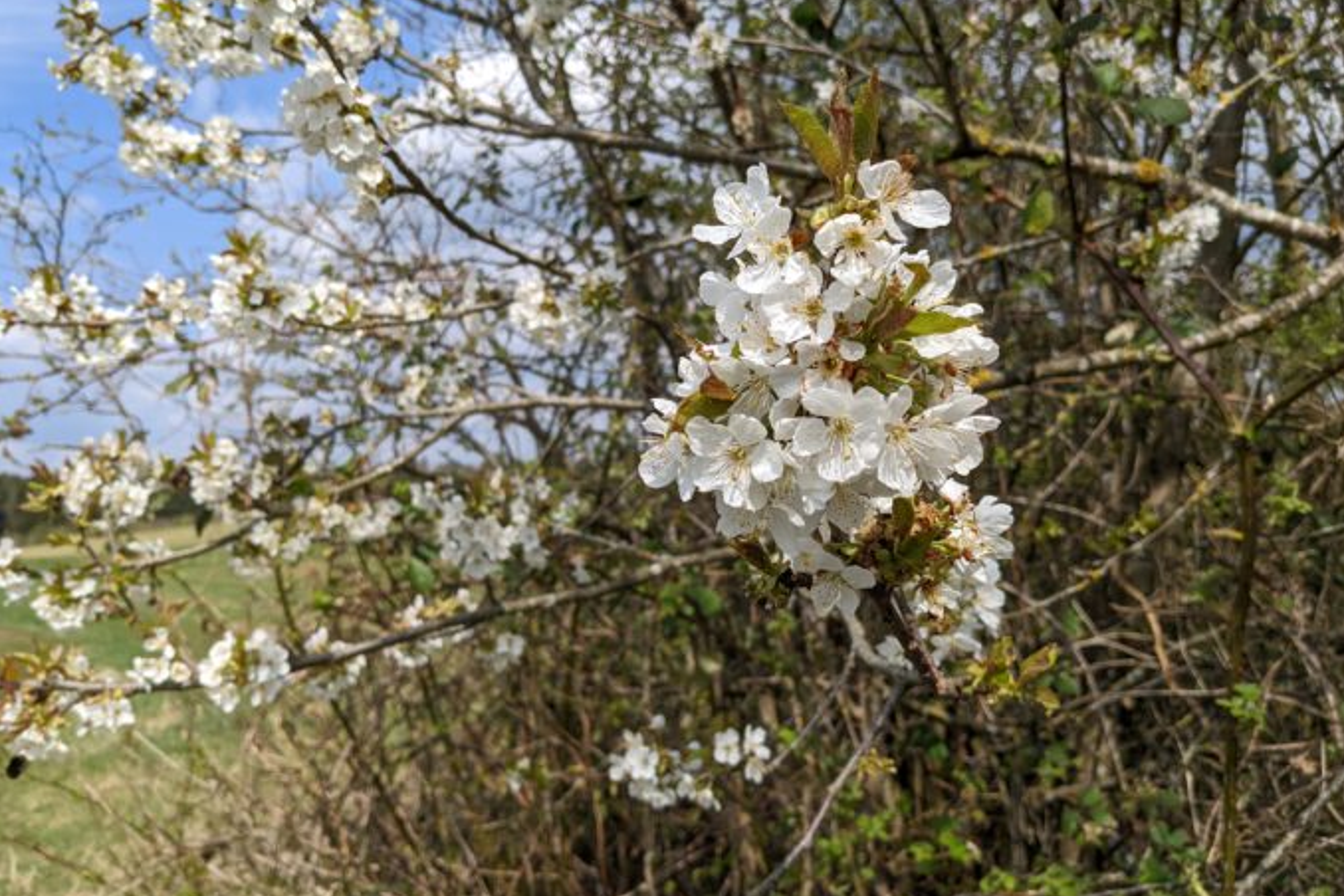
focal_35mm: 29
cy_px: 413
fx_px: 1083
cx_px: 660
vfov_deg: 44.9
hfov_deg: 63.7
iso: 62
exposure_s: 1/3906
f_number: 1.73
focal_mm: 4.38
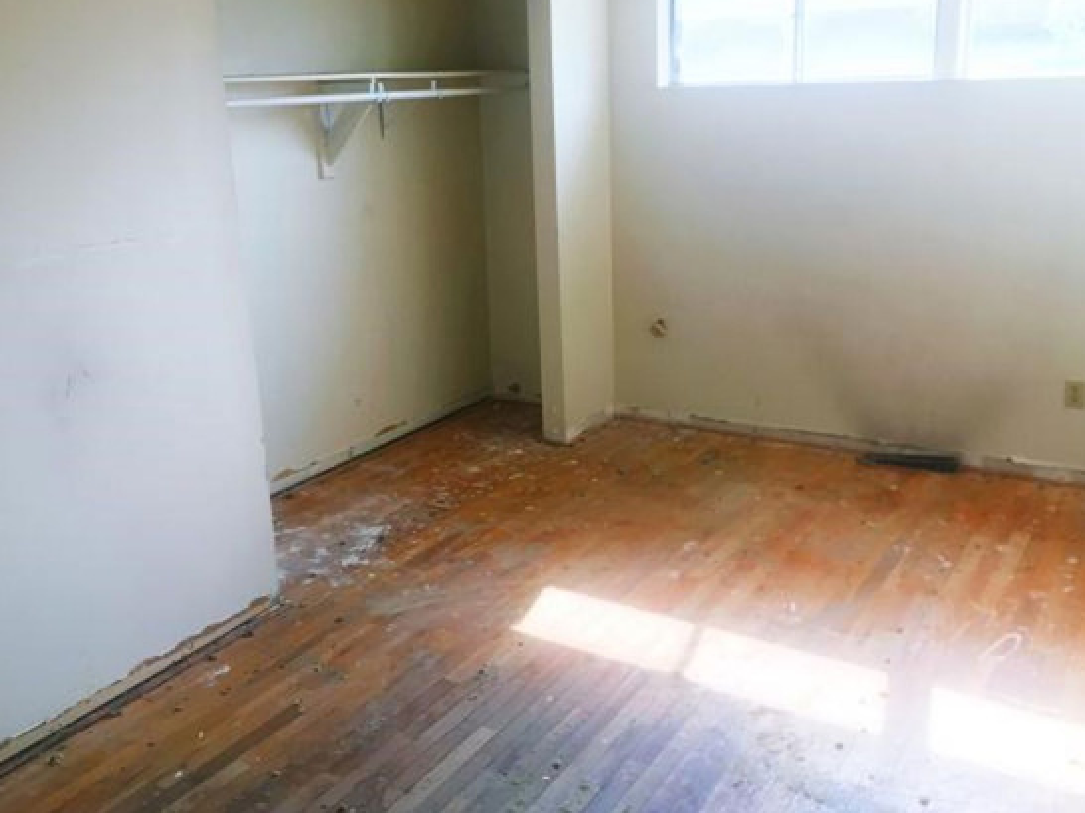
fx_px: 1065
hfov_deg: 54.0
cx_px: 556
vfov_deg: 41.7
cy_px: 370
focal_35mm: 34
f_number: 2.2
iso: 40
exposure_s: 1/120
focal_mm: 4.15
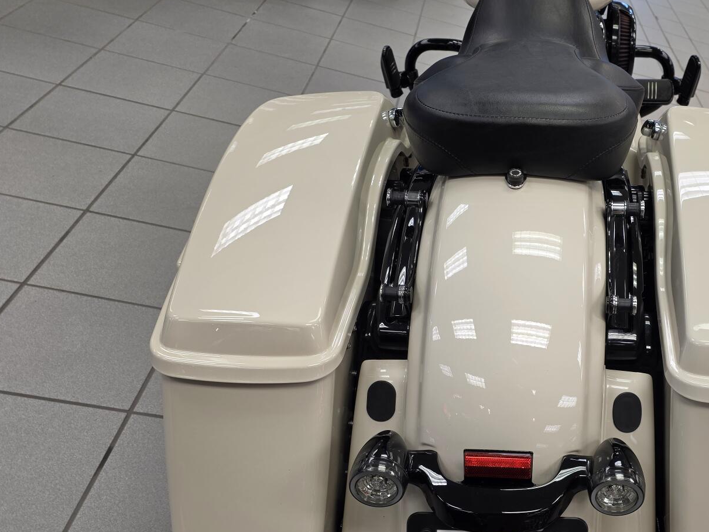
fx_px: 778
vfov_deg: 37.3
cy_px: 360
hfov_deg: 47.1
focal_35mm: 38
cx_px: 535
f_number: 1.7
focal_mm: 6.25
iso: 100
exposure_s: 1/120
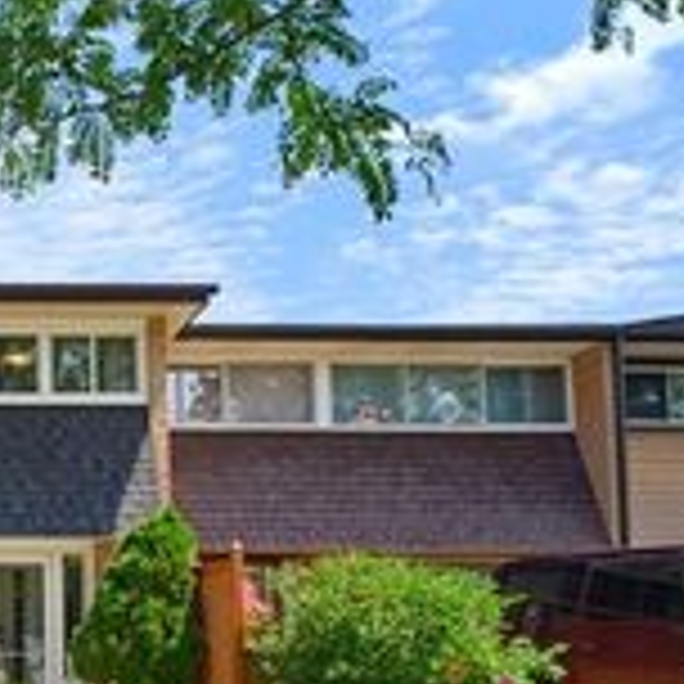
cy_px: 560
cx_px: -104
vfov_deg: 40.8
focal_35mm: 39
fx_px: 872
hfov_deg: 35.3
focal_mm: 14
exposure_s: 1/800
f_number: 8
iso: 400
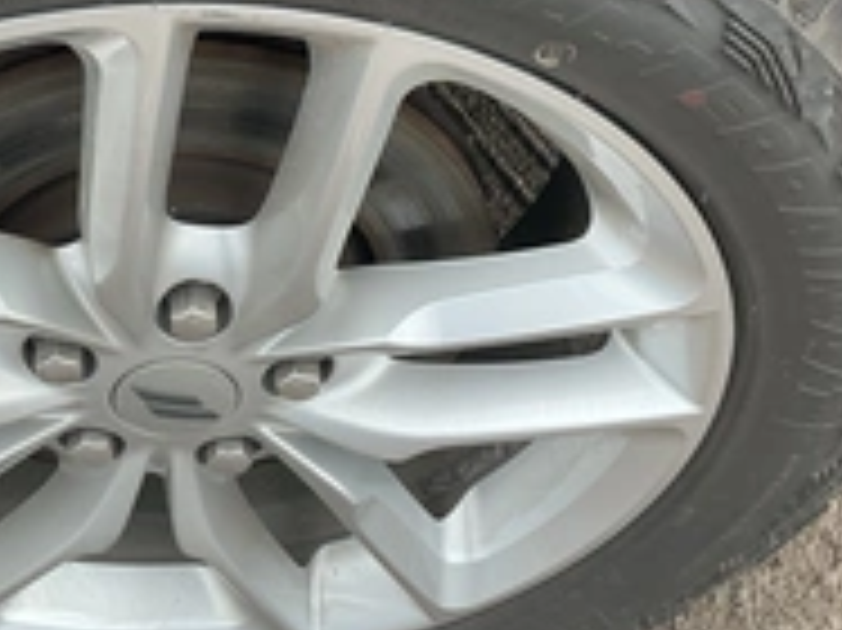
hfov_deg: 31.8
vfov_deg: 24.2
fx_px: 1459
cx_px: 243
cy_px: 176
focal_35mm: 60
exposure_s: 1/154
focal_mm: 3
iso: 20
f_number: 1.8
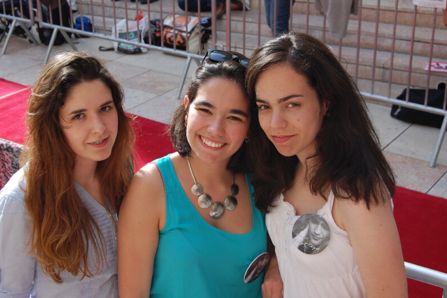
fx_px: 769
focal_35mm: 62
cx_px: 193
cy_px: 118
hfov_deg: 32.3
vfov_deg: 21.9
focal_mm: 34
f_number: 6.3
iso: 200
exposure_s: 1/160
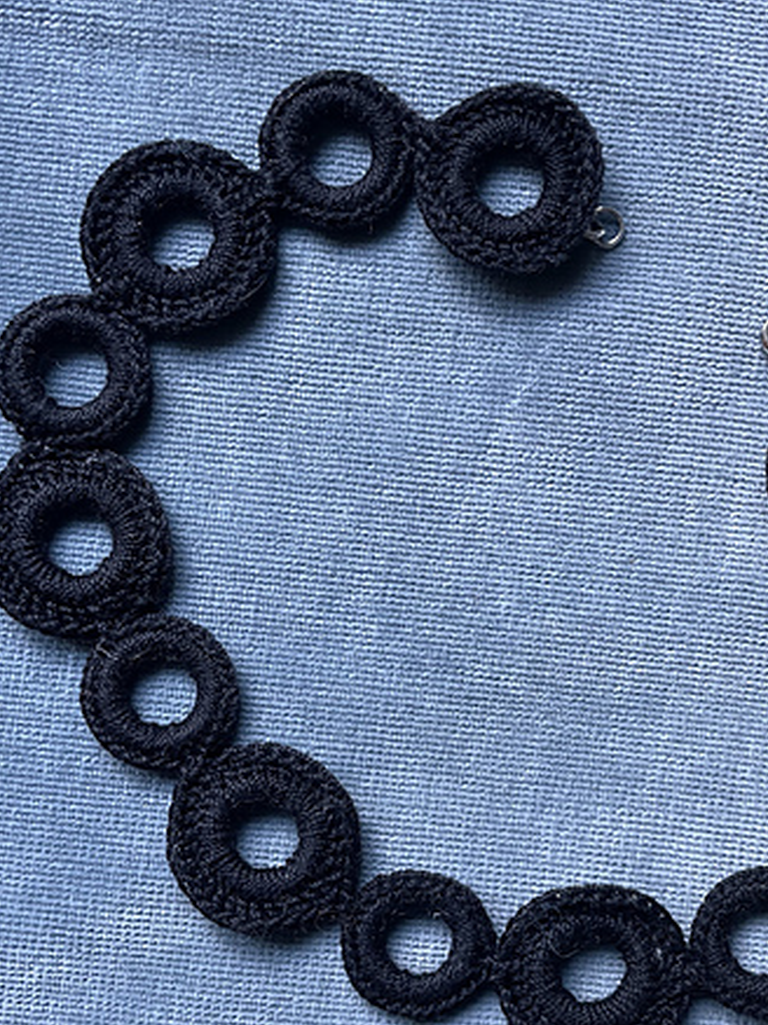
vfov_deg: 48.8
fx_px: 1125
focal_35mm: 38
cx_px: 480
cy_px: 601
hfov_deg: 37.5
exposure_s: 1/60
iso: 160
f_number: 1.6
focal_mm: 4.2
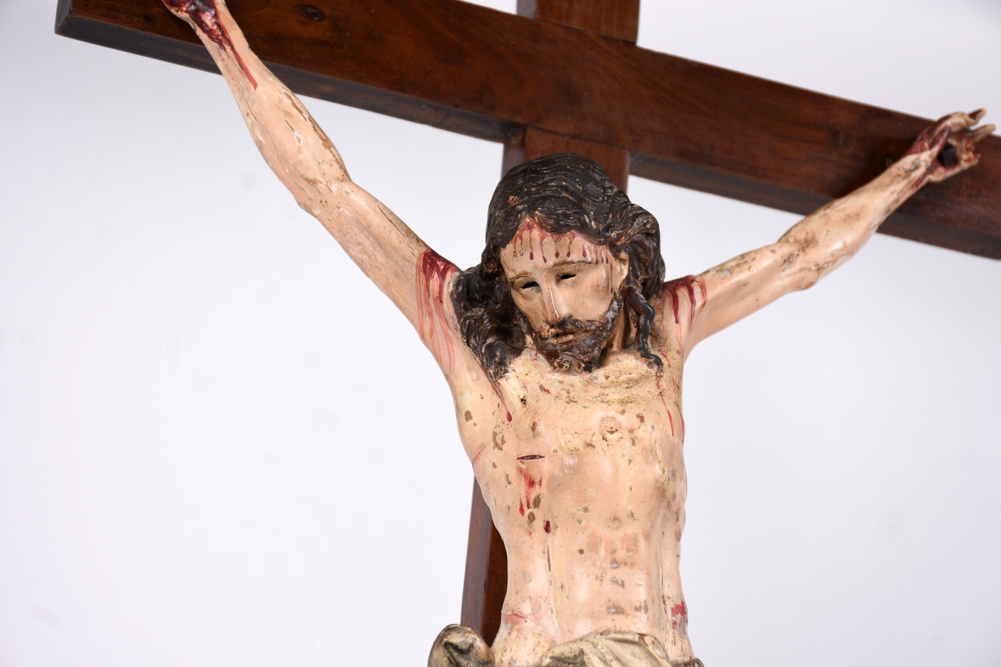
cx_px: 500
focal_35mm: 105
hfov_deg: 19.5
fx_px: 2919
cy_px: 334
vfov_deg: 13.0
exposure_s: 1/60
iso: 160
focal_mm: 70
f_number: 7.1
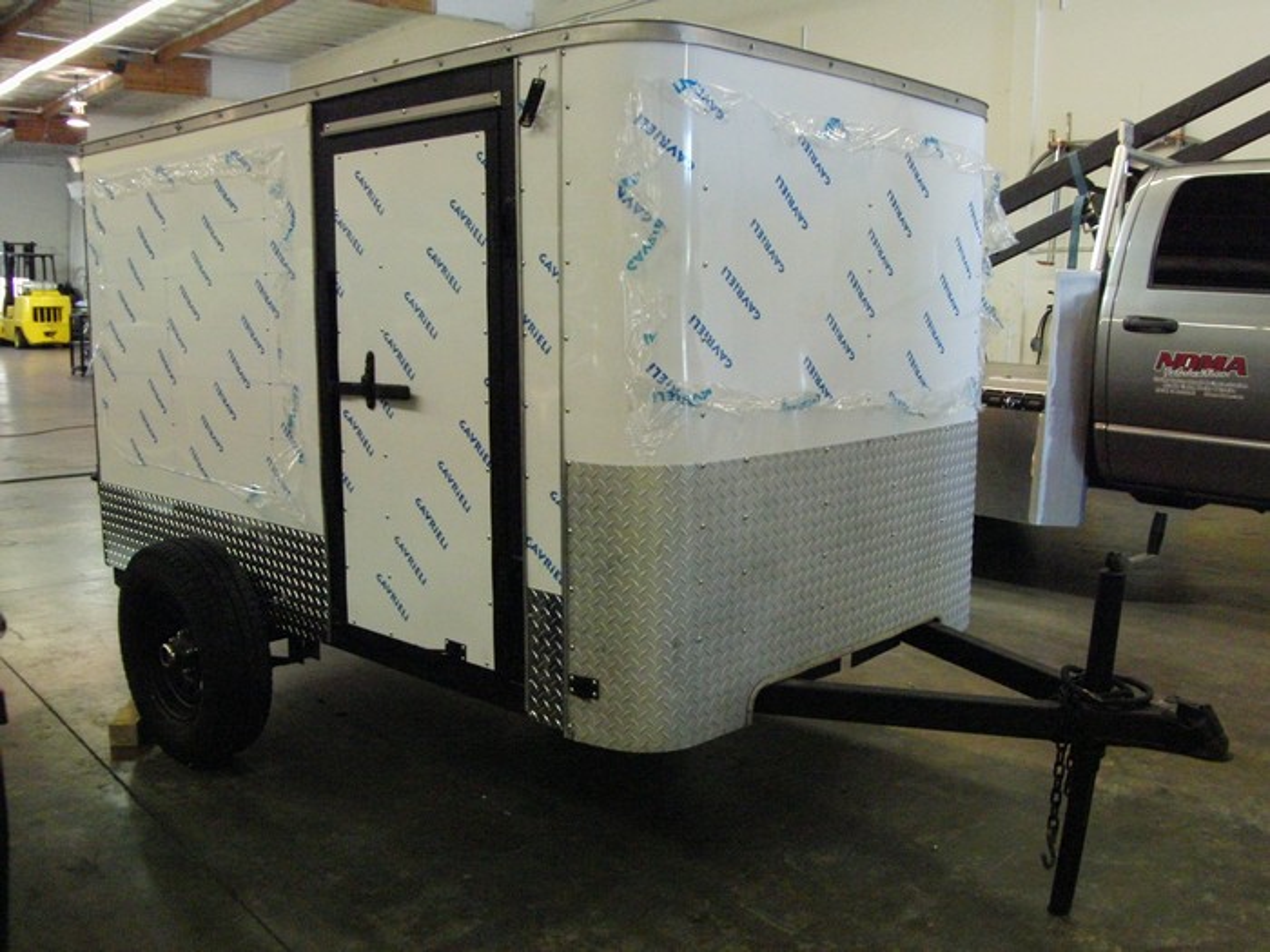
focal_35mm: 26
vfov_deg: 53.1
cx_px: 635
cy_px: 476
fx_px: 954
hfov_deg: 67.3
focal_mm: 4.6
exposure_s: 1/80
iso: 800
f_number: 2.8
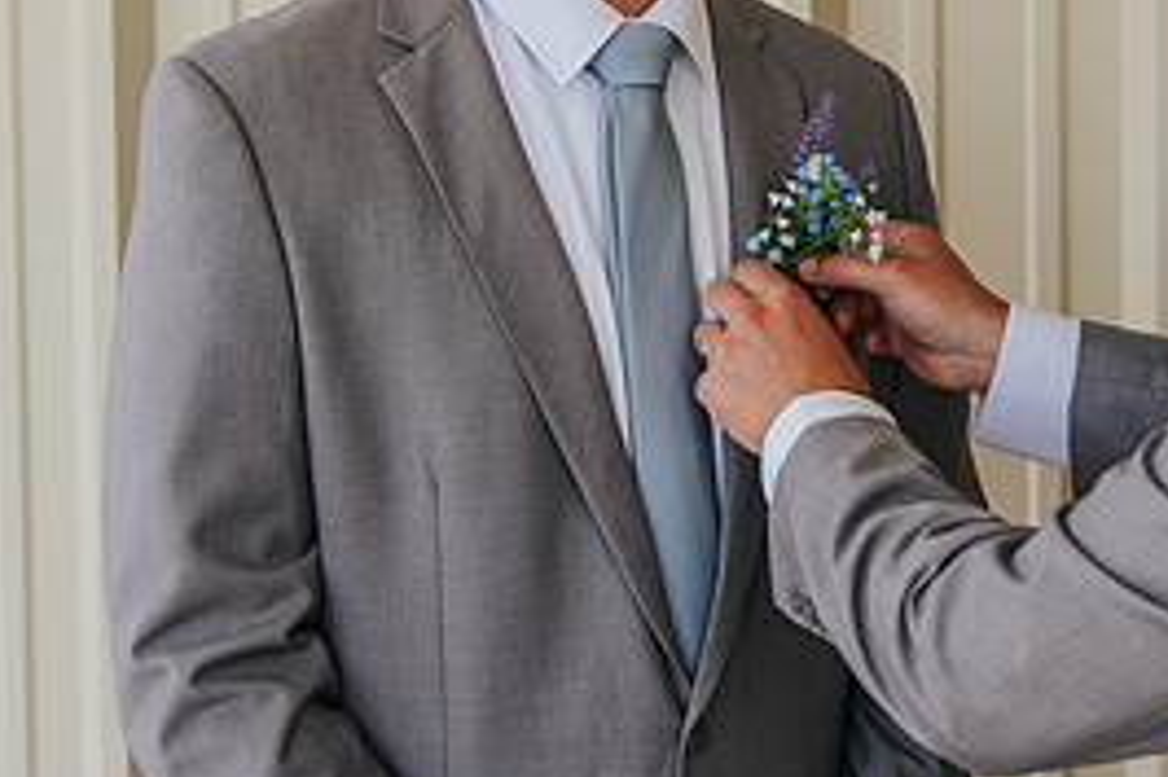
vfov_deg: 16.7
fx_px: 2626
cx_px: 731
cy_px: 138
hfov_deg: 25.0
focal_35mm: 81
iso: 100
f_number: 4
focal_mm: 35
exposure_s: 1/200
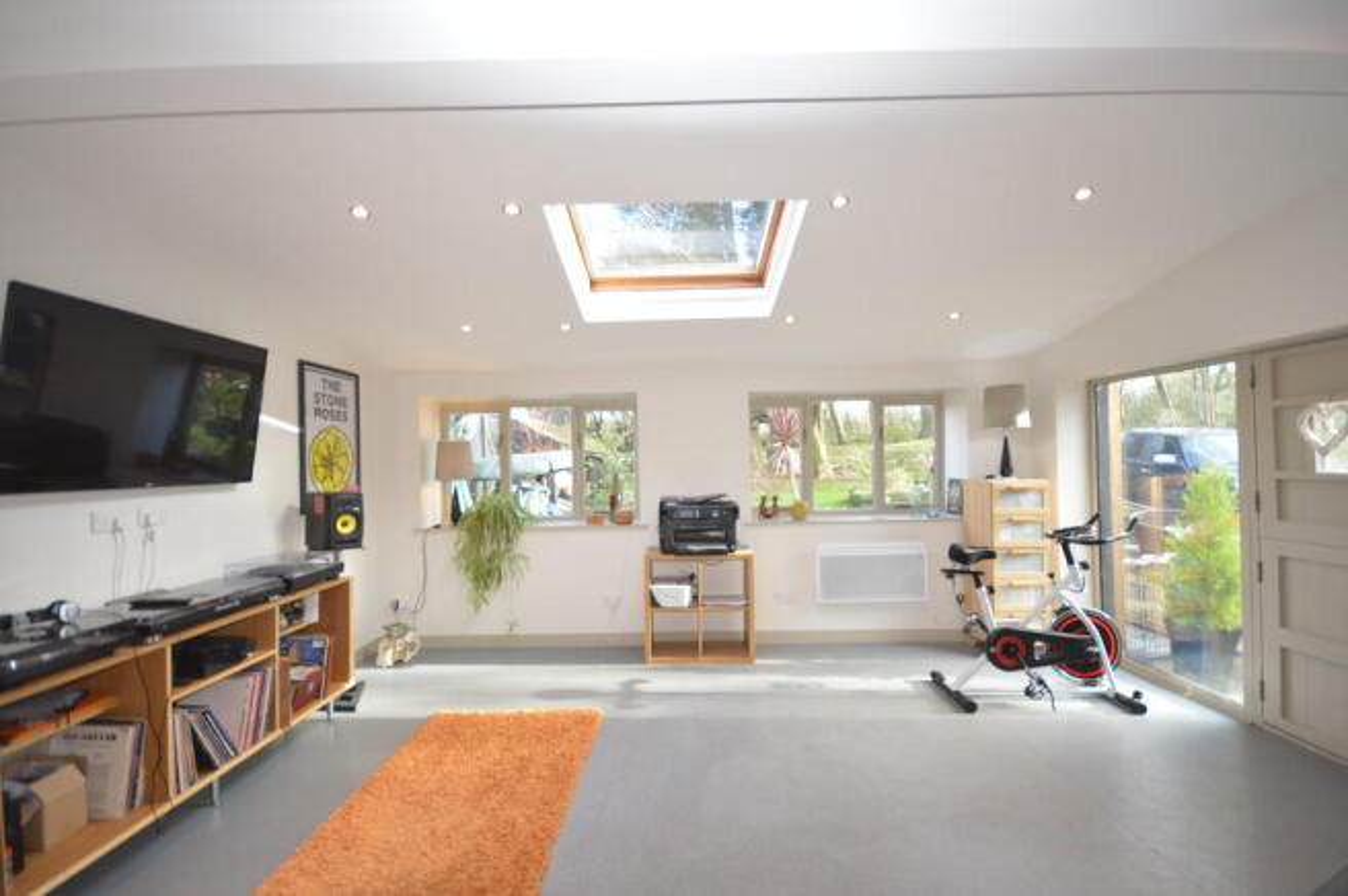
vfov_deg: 77.2
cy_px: 448
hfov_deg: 100.4
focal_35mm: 15
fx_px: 561
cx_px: 674
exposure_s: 1/60
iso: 360
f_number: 4
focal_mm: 10
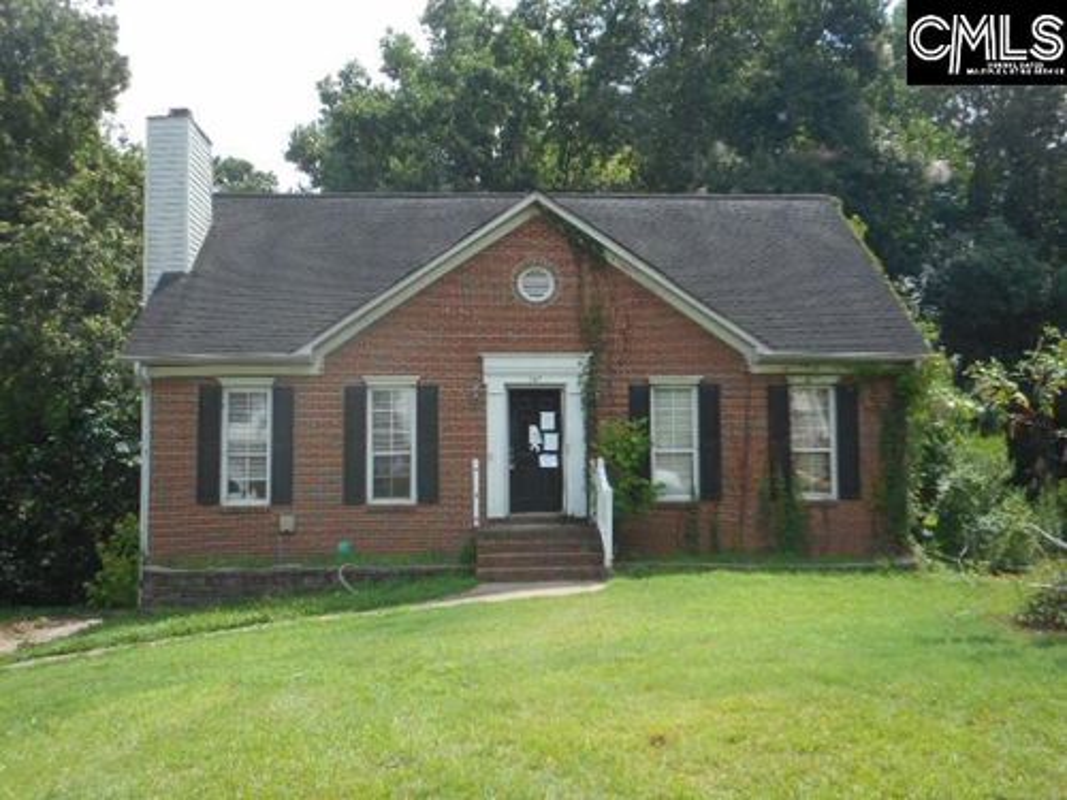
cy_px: 400
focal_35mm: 34
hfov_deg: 54.0
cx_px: 534
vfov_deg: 41.8
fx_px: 1048
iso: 80
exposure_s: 1/320
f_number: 4.2
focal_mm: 6
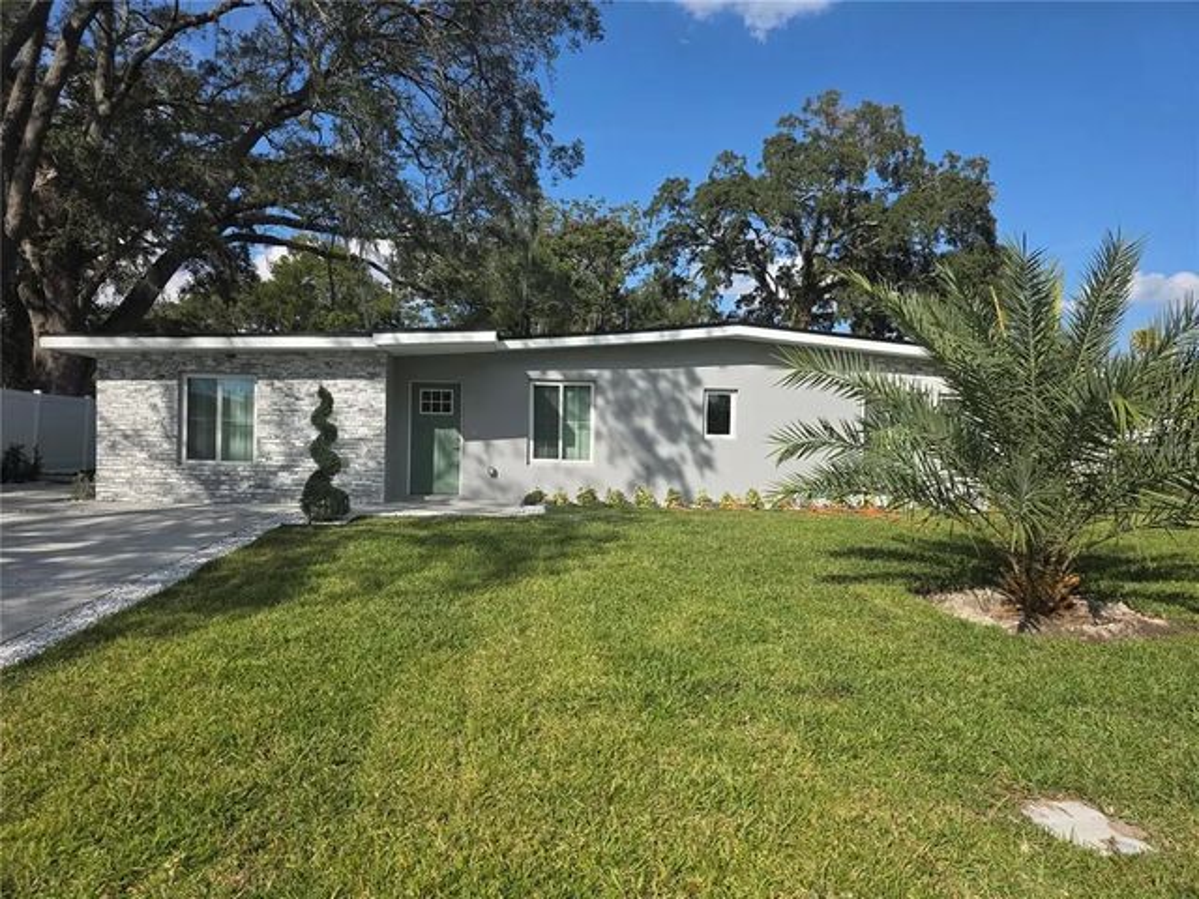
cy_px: 450
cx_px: 600
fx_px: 797
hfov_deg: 73.9
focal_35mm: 23
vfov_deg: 58.9
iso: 80
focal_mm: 6.3
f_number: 1.7
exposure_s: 1/6355
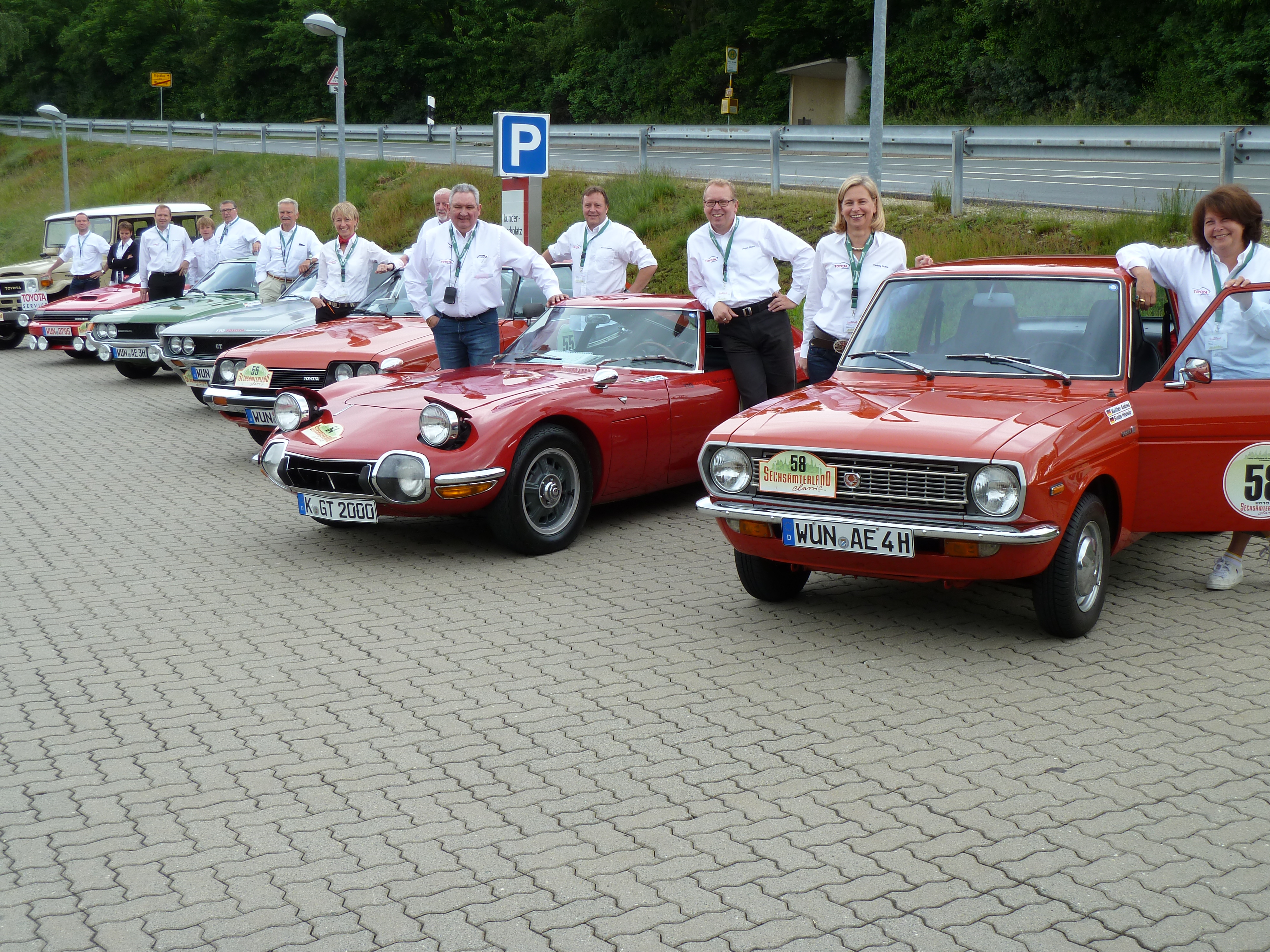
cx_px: 635
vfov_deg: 32.9
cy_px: 476
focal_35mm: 44
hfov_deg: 42.9
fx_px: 1614
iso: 80
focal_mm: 7.3
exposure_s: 1/125
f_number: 4
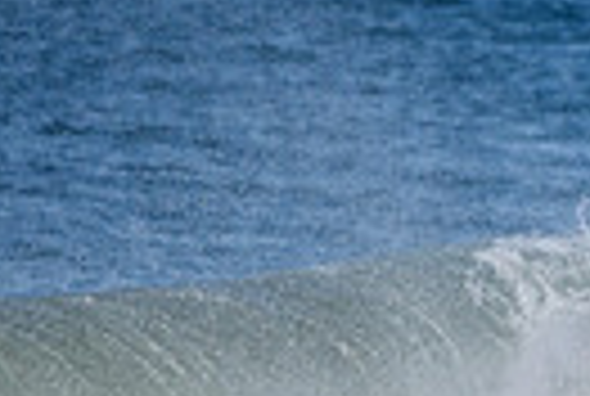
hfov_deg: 0.8
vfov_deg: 0.5
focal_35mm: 2521
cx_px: 1009
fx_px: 41410
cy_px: 682
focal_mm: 380
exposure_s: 1/2000
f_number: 5.6
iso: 280
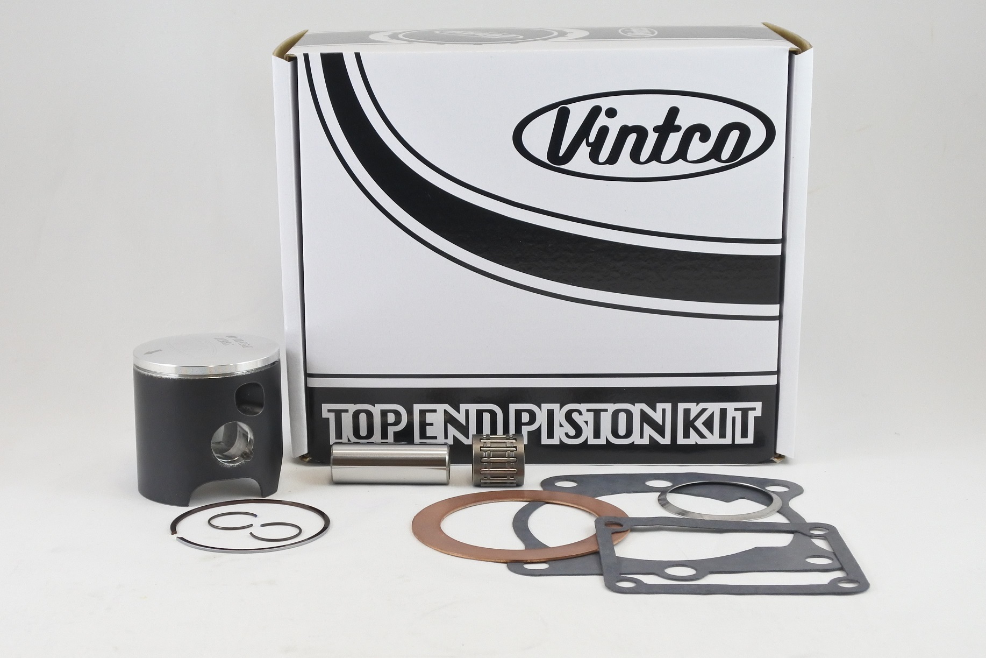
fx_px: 1205
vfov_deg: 30.5
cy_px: 329
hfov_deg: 44.5
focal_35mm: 44
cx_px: 493
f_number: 4.5
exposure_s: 1/125
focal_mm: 16.5
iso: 500
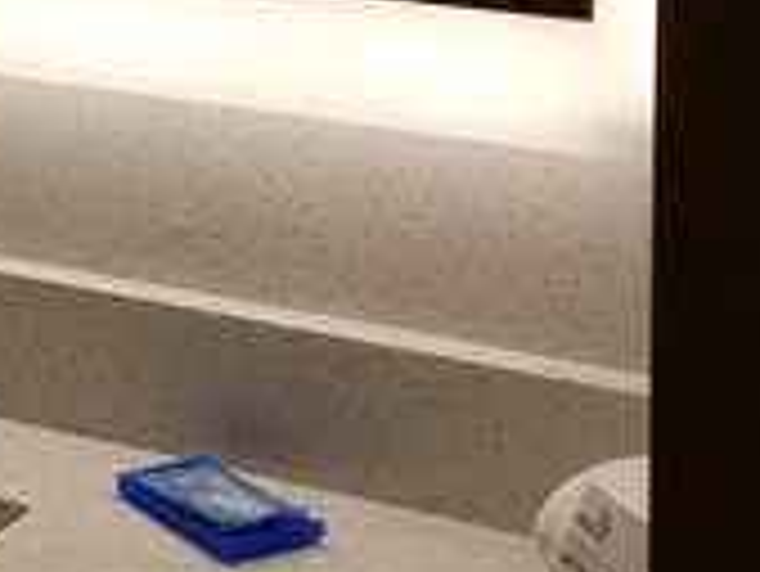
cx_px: -67
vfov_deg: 11.7
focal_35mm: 123
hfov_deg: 15.6
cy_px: -212
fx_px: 2702
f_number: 1.7
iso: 50
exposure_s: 1/307
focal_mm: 4.2
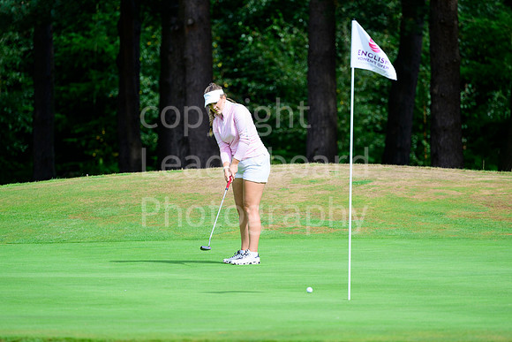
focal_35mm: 400
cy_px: 171
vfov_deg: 3.4
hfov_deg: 5.2
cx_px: 256
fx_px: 5690
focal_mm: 400
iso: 800
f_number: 6.3
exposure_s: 1/2500
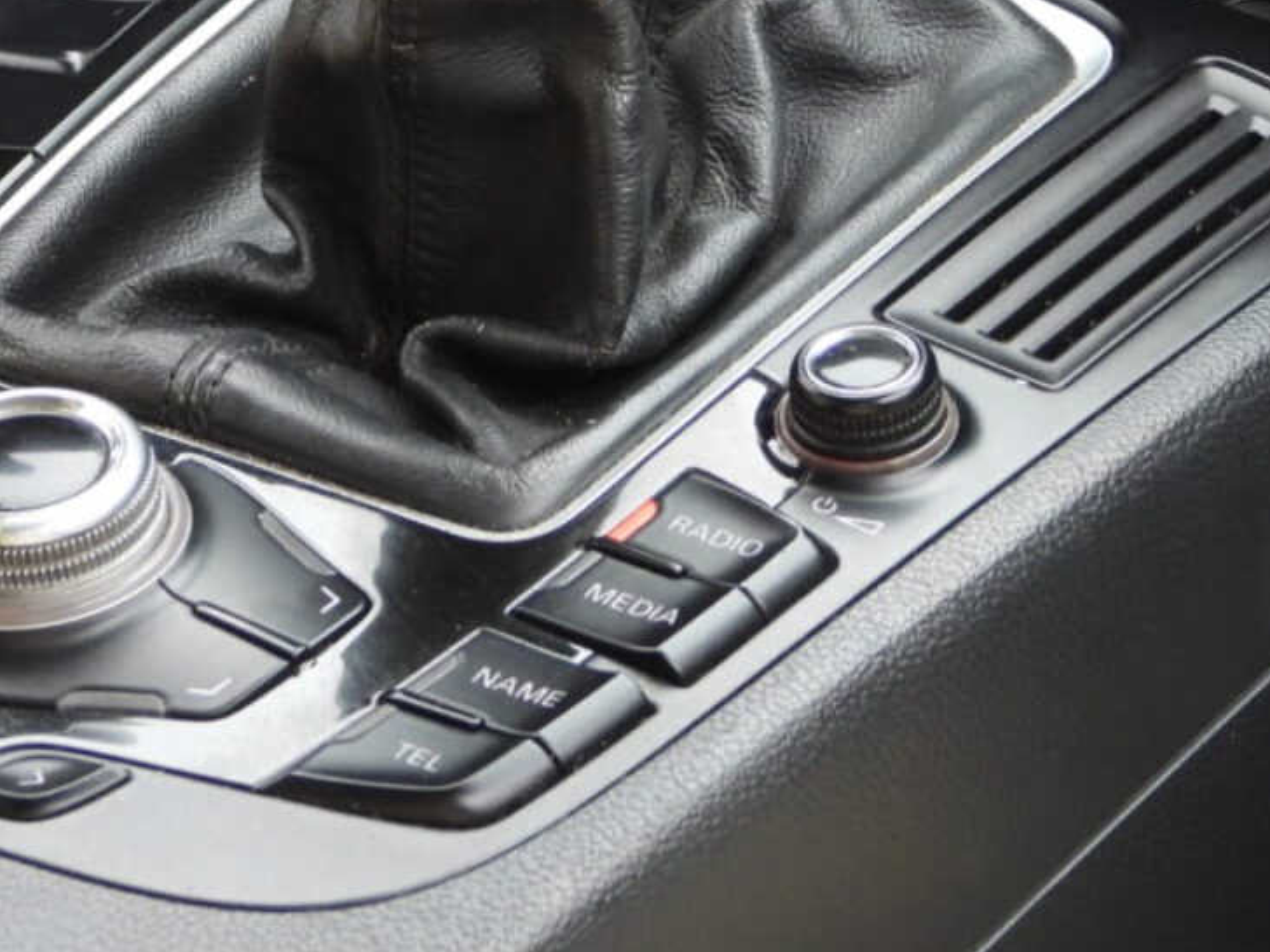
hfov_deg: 8.6
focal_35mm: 231
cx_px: 279
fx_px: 8475
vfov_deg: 6.4
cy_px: 9
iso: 200
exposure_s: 1/60
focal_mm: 18.9
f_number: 4
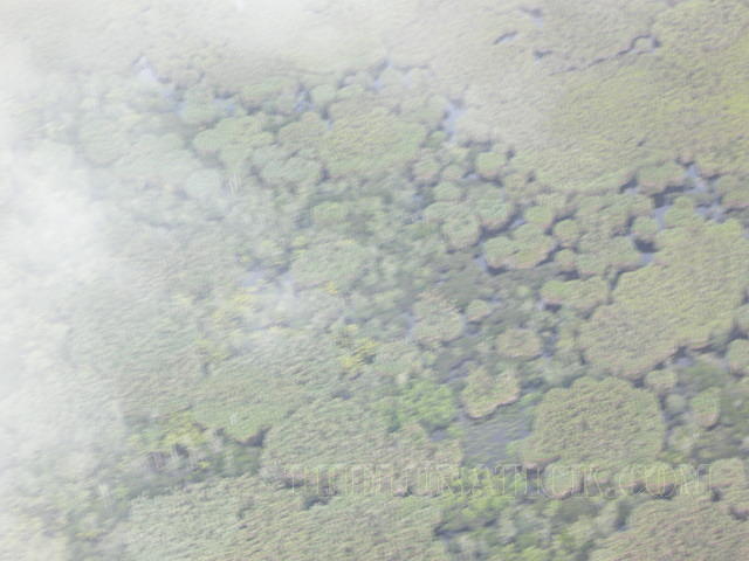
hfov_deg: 17.1
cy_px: 280
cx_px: 374
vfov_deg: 12.9
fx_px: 2488
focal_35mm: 115
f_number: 5.1
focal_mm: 24.5
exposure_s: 1/54.5
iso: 101
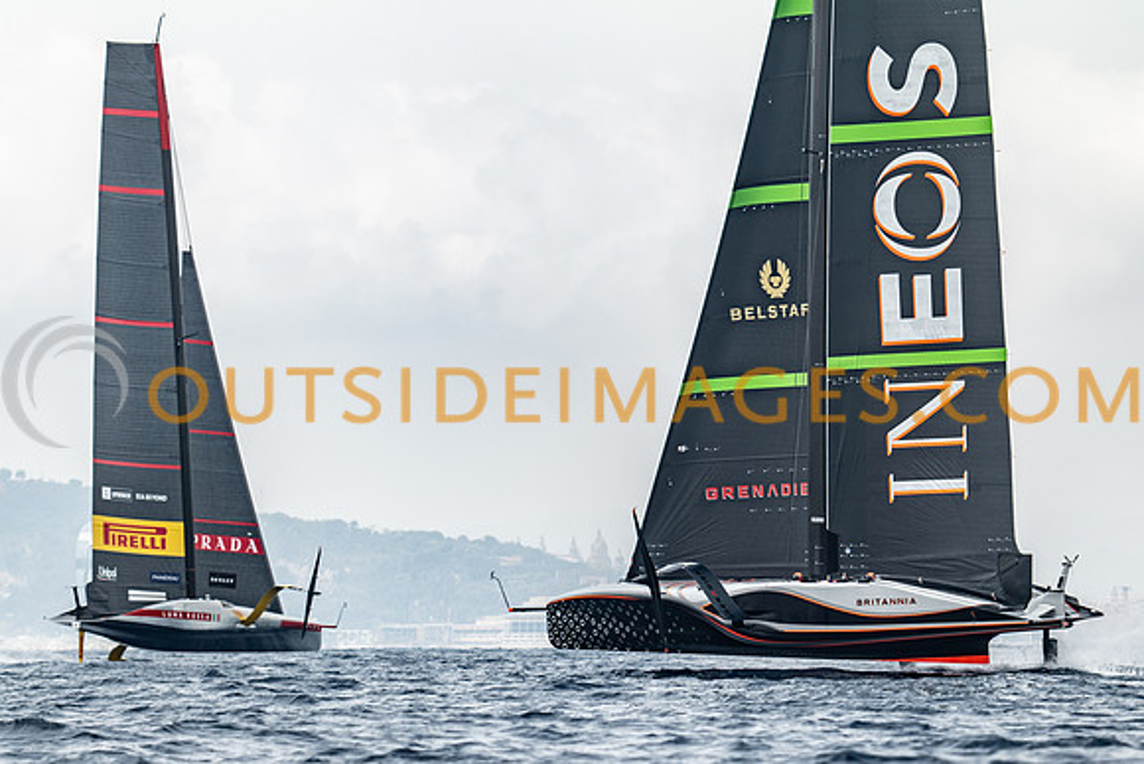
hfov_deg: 7.9
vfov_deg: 5.3
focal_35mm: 260
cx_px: 669
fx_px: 8262
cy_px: 497
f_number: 4
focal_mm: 200
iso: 100
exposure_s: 1/1000
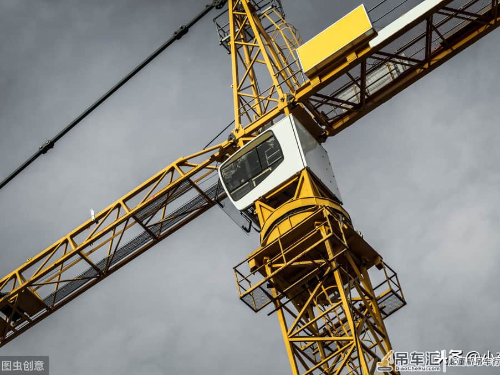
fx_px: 1771
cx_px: 280
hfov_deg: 16.1
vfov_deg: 12.1
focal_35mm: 123
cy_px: 188
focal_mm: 75
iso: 400
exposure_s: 1/400
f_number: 13
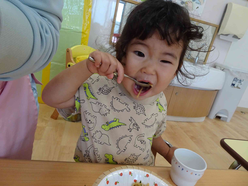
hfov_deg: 71.6
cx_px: 124
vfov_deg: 56.8
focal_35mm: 24
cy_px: 93
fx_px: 172
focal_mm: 4.1
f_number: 3.5
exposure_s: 1/100
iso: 250
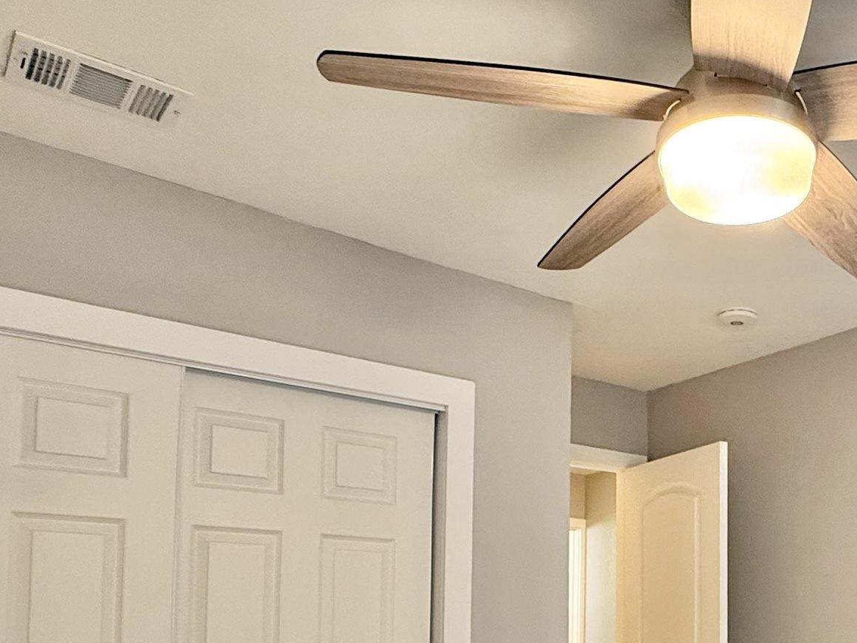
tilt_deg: +3.4
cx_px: 726
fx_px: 916
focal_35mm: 37
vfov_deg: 36.3
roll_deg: +0.7
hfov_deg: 46.5
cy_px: 581
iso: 250
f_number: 2.2
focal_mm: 2.22
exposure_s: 1/60
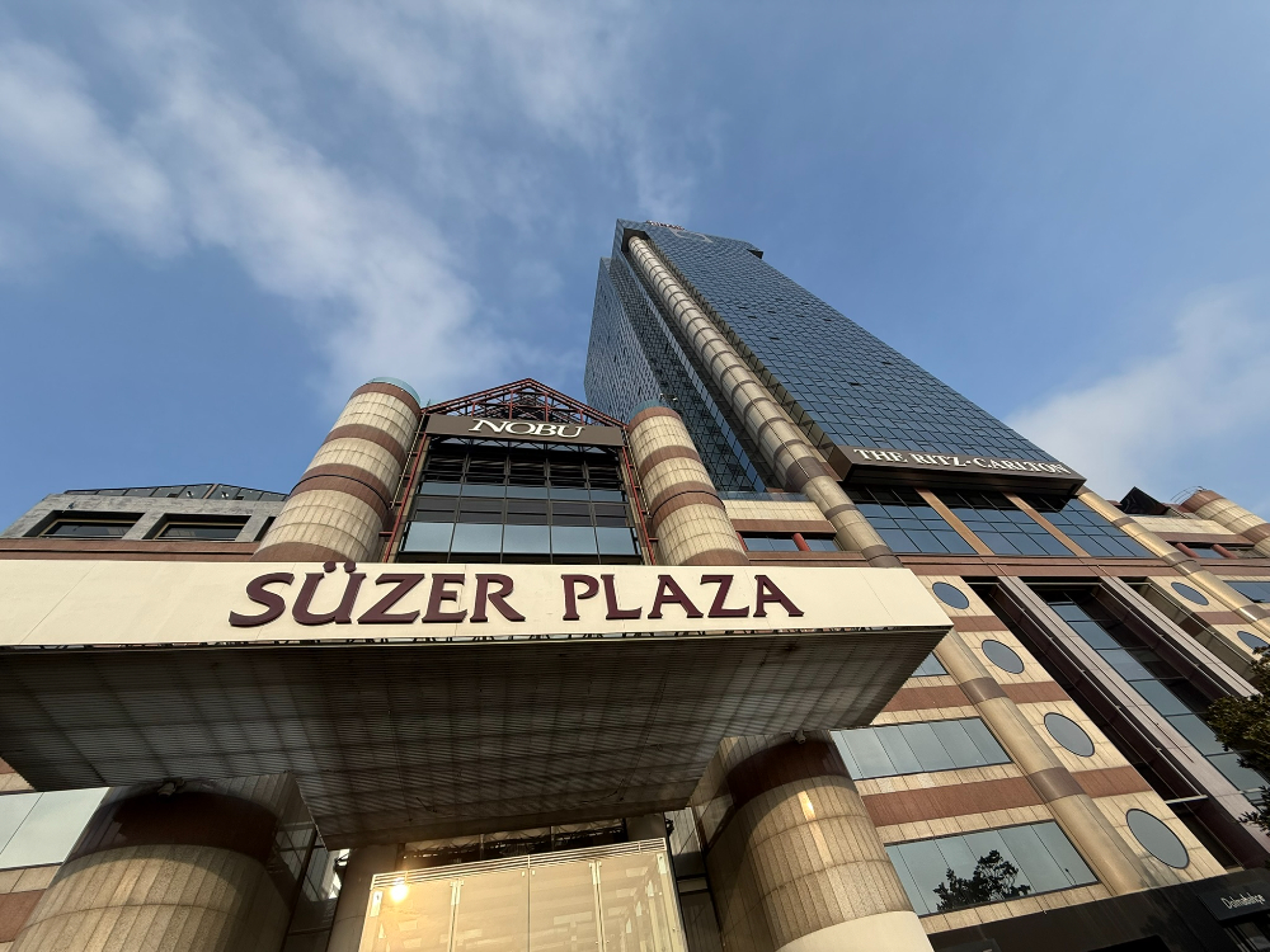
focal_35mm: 14
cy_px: 476
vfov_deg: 85.7
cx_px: 635
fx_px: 514
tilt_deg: +52.1
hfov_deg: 102.1
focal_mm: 2.22
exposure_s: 1/1211
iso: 50
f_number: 2.2
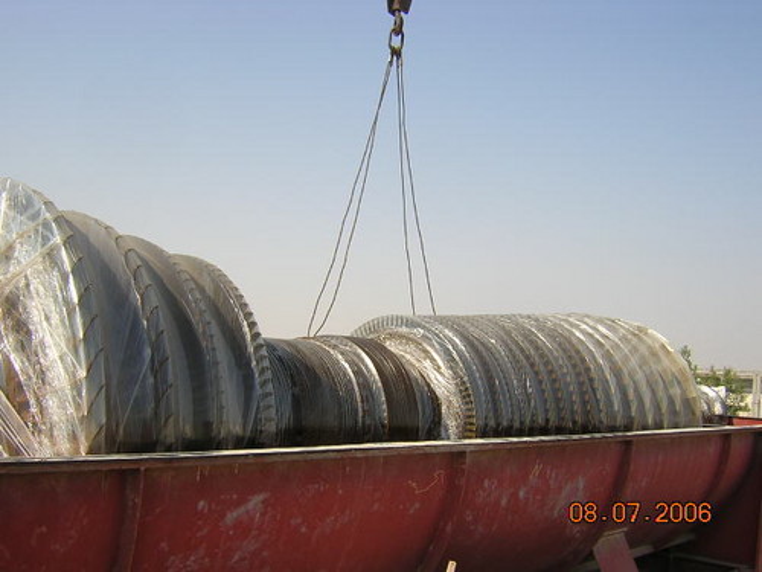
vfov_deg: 39.7
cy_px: 286
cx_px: 381
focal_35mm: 36
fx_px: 792
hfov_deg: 51.4
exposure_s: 1/357
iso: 100
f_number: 5.2
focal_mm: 4.7
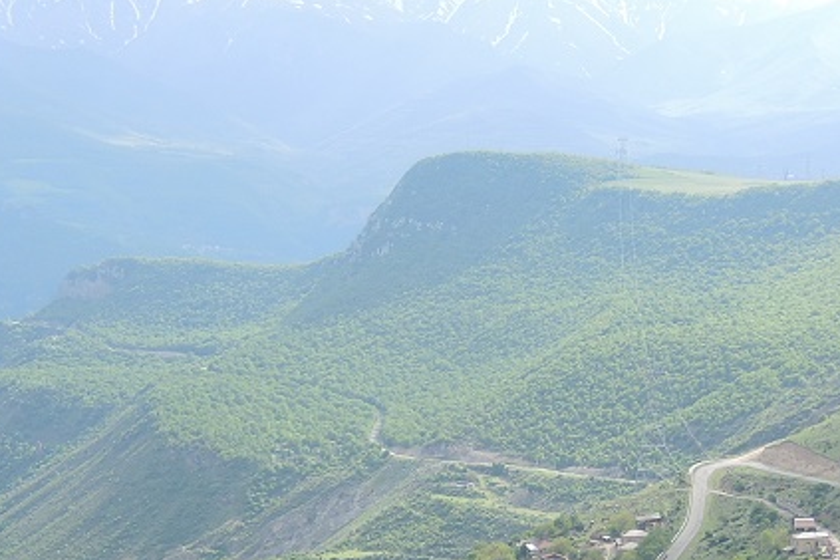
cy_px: 586
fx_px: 2100
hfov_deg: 22.5
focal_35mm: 90
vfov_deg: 14.9
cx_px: 570
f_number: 2
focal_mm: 6
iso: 80
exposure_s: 1/1250
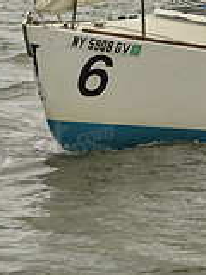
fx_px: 2357
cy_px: 42
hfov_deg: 5.0
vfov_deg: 6.7
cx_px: 204
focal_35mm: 297
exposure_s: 1/1250
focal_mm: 85
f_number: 7.1
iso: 320
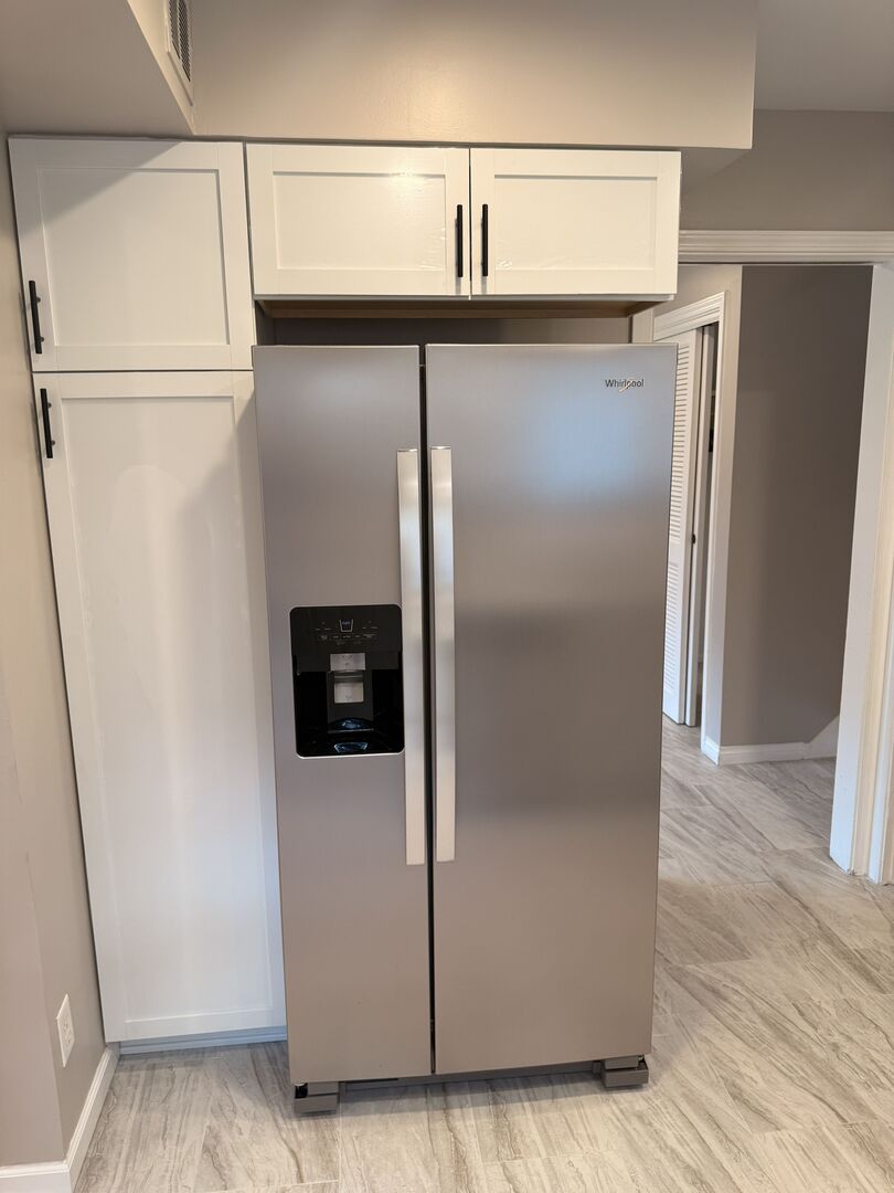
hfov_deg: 56.8
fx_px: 826
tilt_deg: -10.8
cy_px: 596
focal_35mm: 24
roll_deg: +0.0
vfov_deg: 71.6
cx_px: 447
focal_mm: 6.76
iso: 125
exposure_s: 1/120
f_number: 1.78
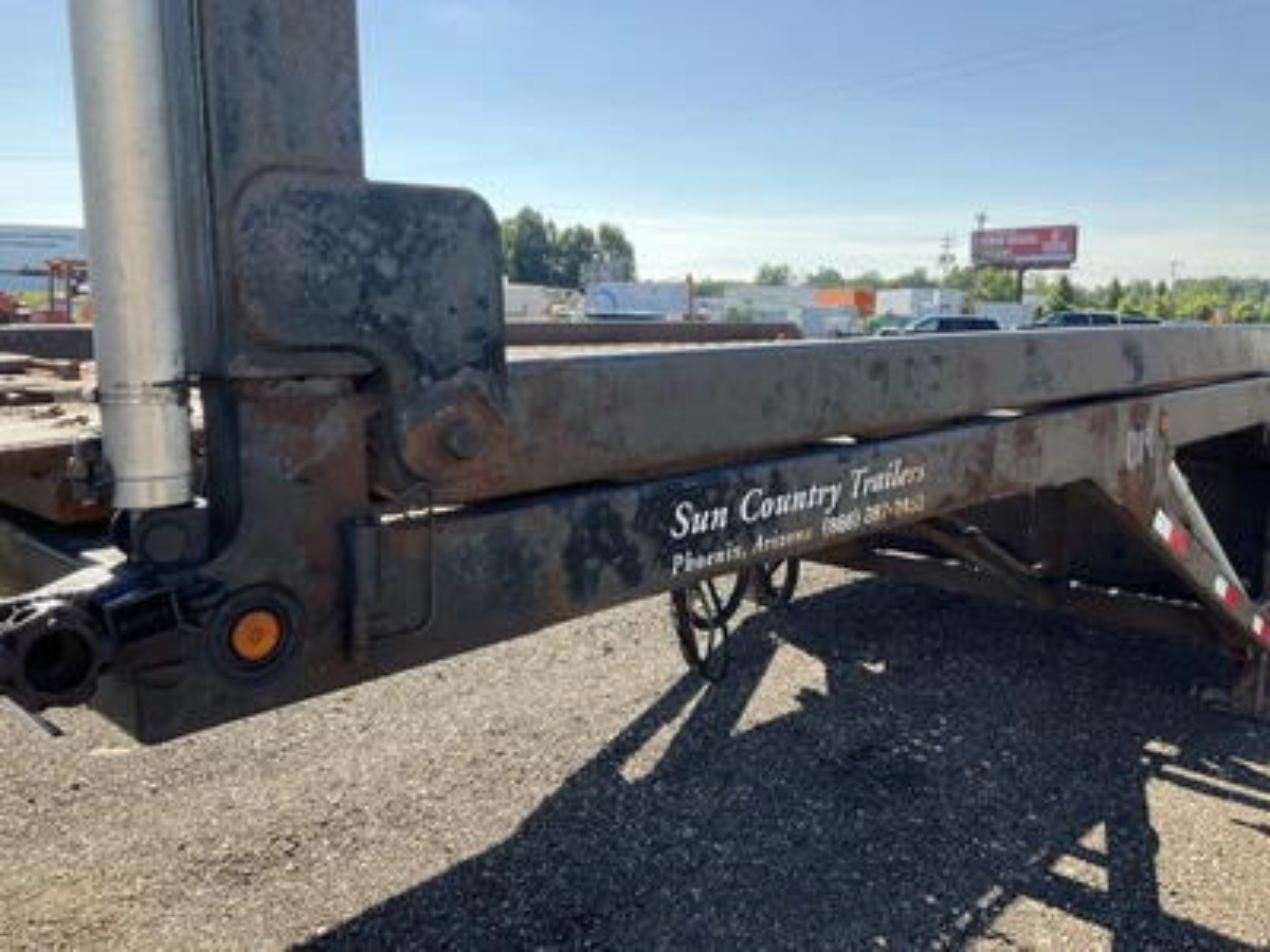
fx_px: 1064
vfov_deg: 48.2
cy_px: 476
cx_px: 635
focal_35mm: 29
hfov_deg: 61.7
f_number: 1.8
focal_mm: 3
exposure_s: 1/562
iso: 25
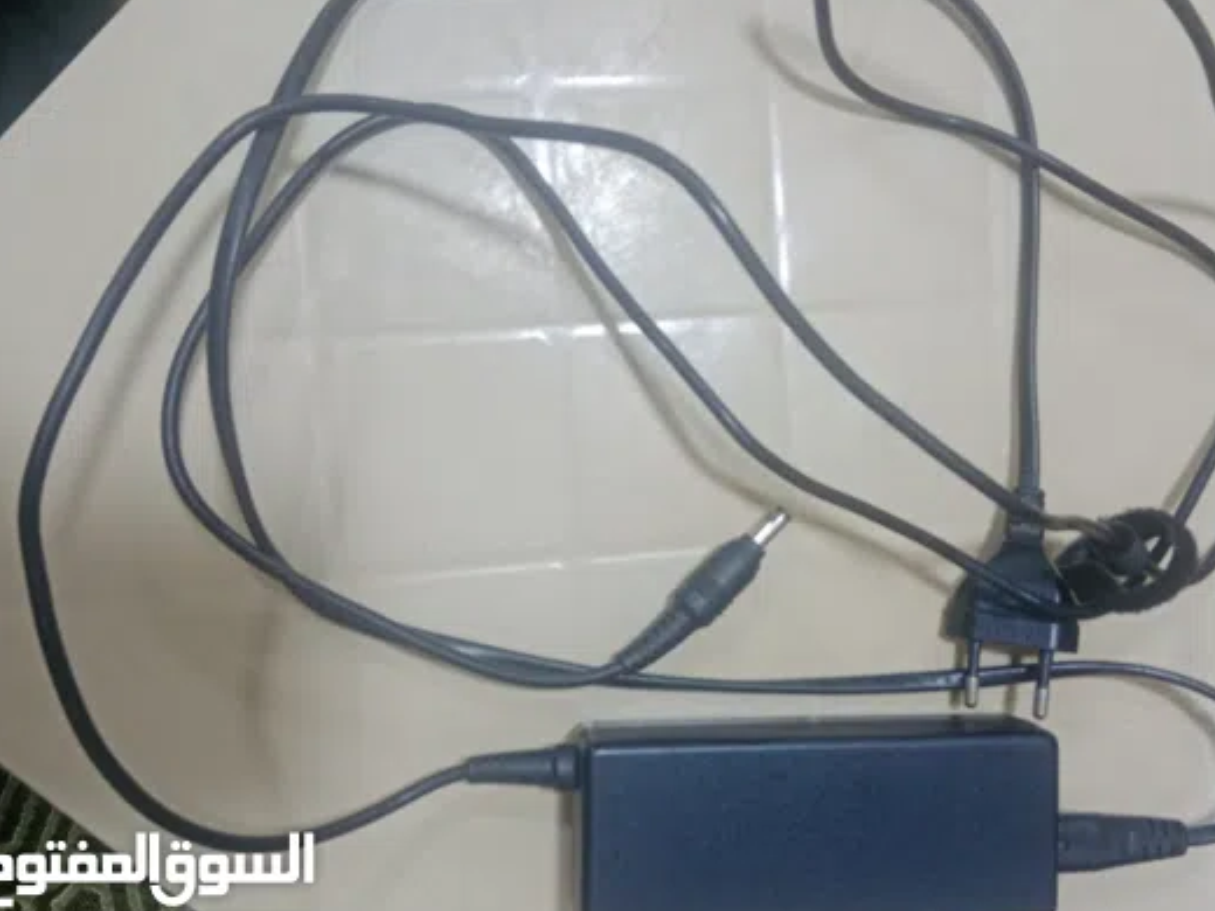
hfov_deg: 56.7
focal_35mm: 32
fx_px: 1123
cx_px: 666
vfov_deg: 44.1
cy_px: 495
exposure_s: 1/50
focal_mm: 4.05
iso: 850
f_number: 1.8
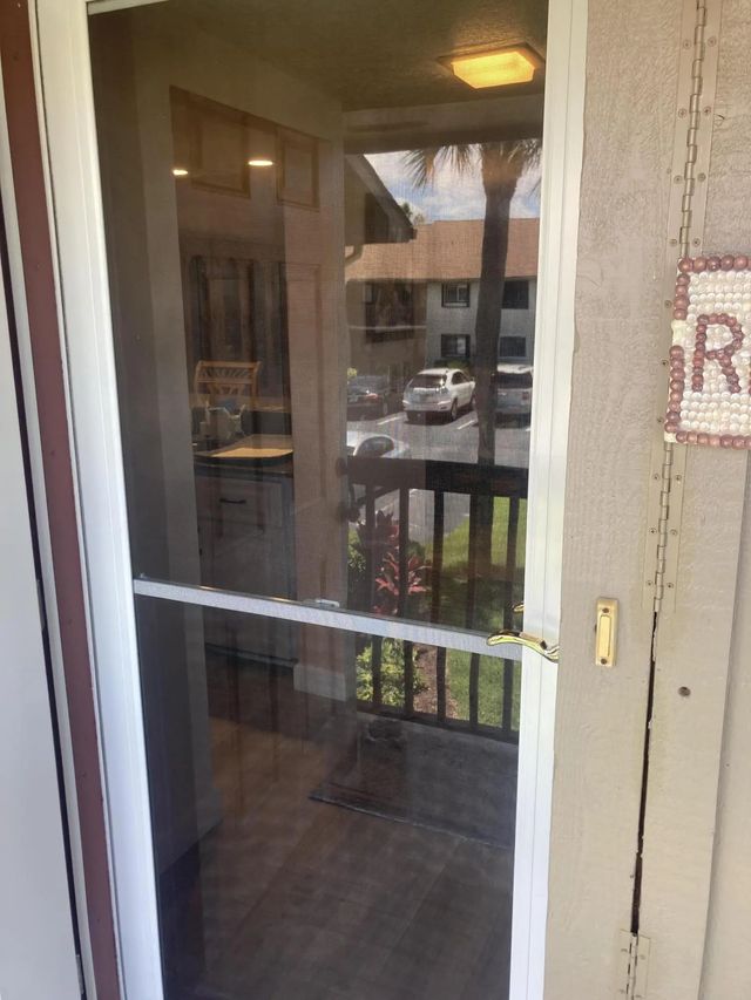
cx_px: 376
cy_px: 500
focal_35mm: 28
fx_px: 810
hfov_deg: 49.8
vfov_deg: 63.4
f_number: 1.8
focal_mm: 3.99
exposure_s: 1/120
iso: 40
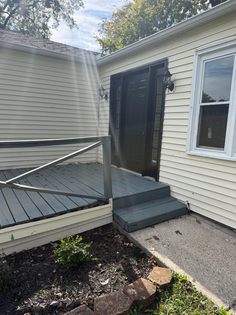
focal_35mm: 24
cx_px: 118
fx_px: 218
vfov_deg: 71.6
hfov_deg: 56.8
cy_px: 158
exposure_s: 1/3584
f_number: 1.78
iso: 125
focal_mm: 6.76
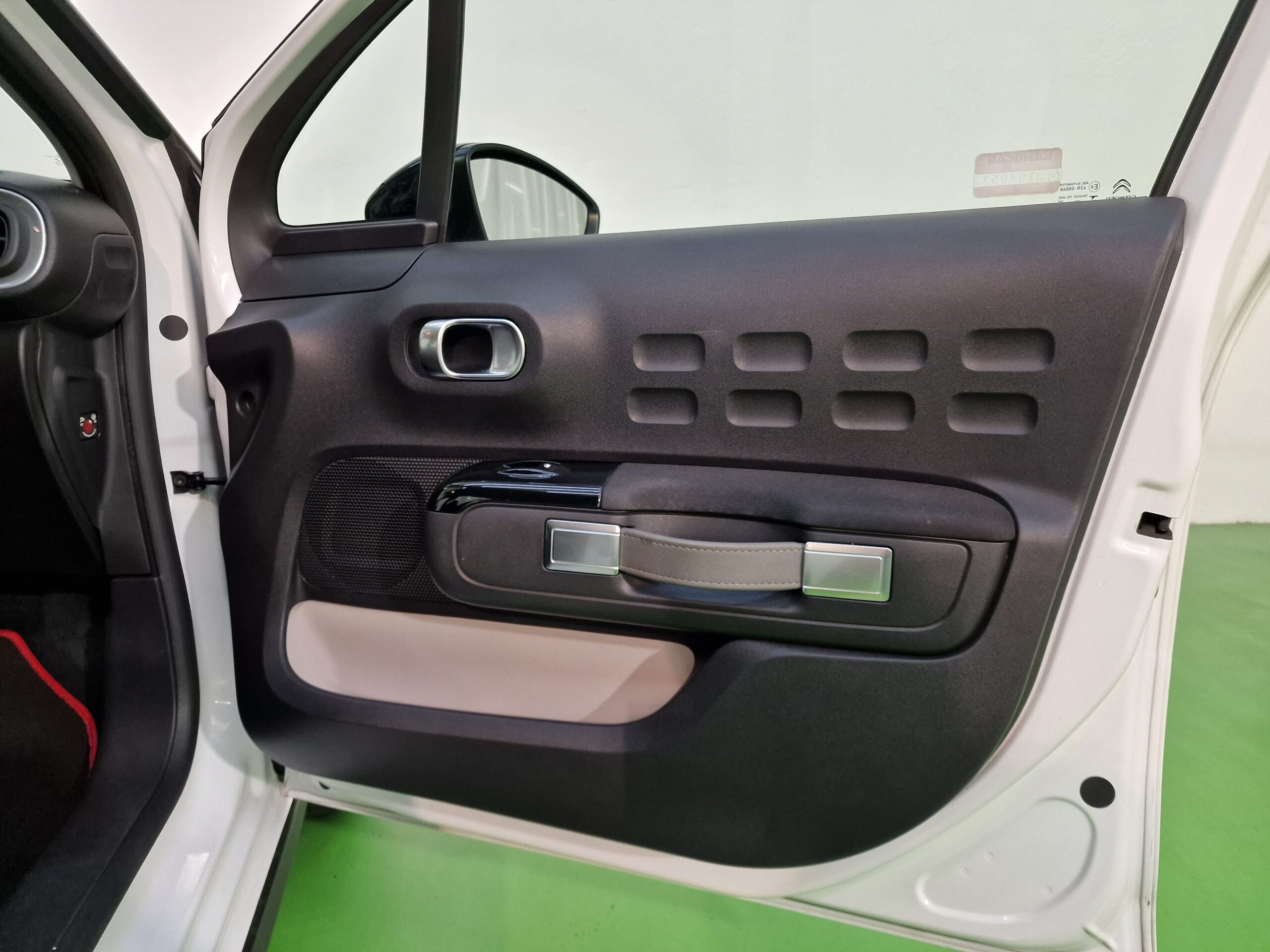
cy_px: 476
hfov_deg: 73.9
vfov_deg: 58.9
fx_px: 844
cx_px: 635
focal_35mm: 23
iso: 200
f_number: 1.8
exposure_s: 1/100
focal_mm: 6.4
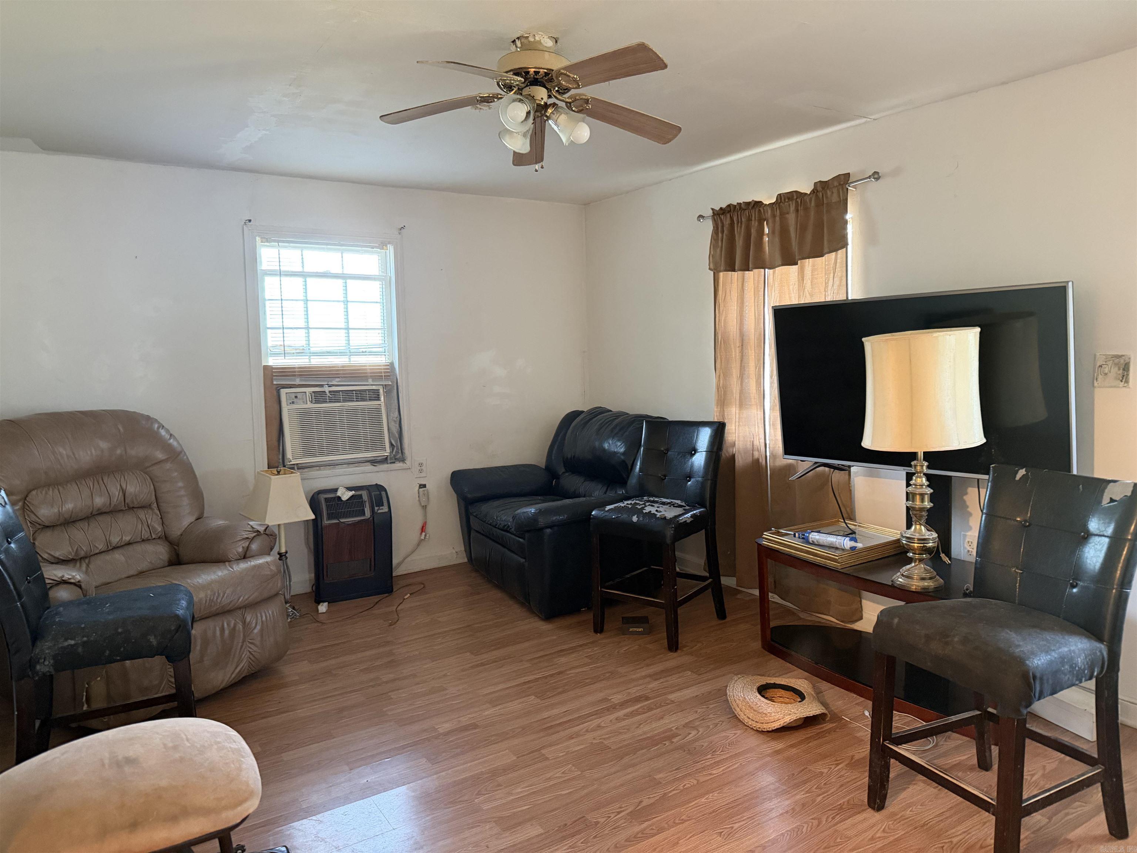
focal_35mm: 24
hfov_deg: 71.6
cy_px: 426
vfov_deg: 56.8
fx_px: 788
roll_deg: +1.8
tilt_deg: -4.5
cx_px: 568
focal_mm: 6.76
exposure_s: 1/40
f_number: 1.78
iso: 640
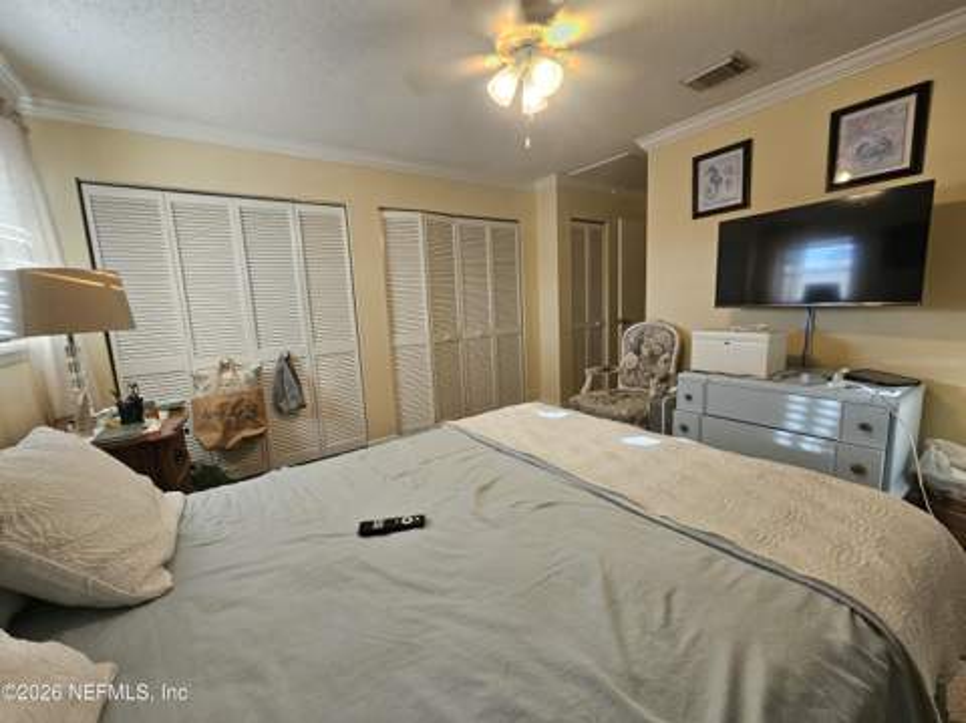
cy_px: 362
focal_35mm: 13
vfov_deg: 89.8
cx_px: 483
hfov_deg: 106.2
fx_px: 362
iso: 125
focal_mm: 2.2
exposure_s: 1/60
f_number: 2.2
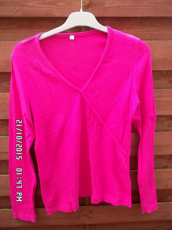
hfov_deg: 49.8
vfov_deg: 63.4
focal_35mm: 28
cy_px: 115
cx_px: 86
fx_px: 185
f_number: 3.3
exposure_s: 1/80
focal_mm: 4.1
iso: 80
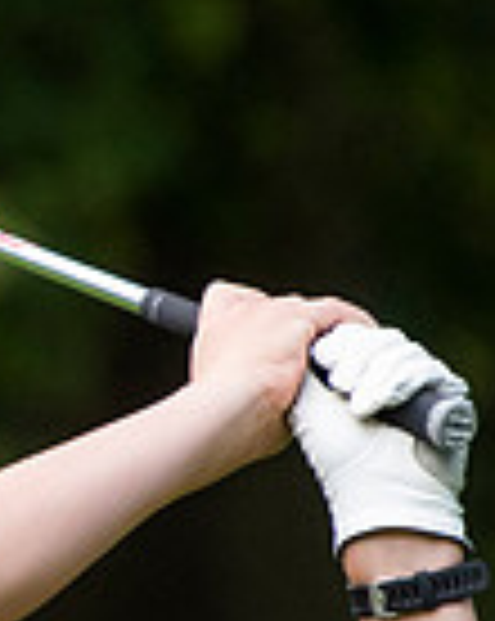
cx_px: -598
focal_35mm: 2431
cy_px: 569
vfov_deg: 0.8
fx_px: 44617
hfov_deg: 0.6
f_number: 5.6
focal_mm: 410
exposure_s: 1/1000
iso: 1600
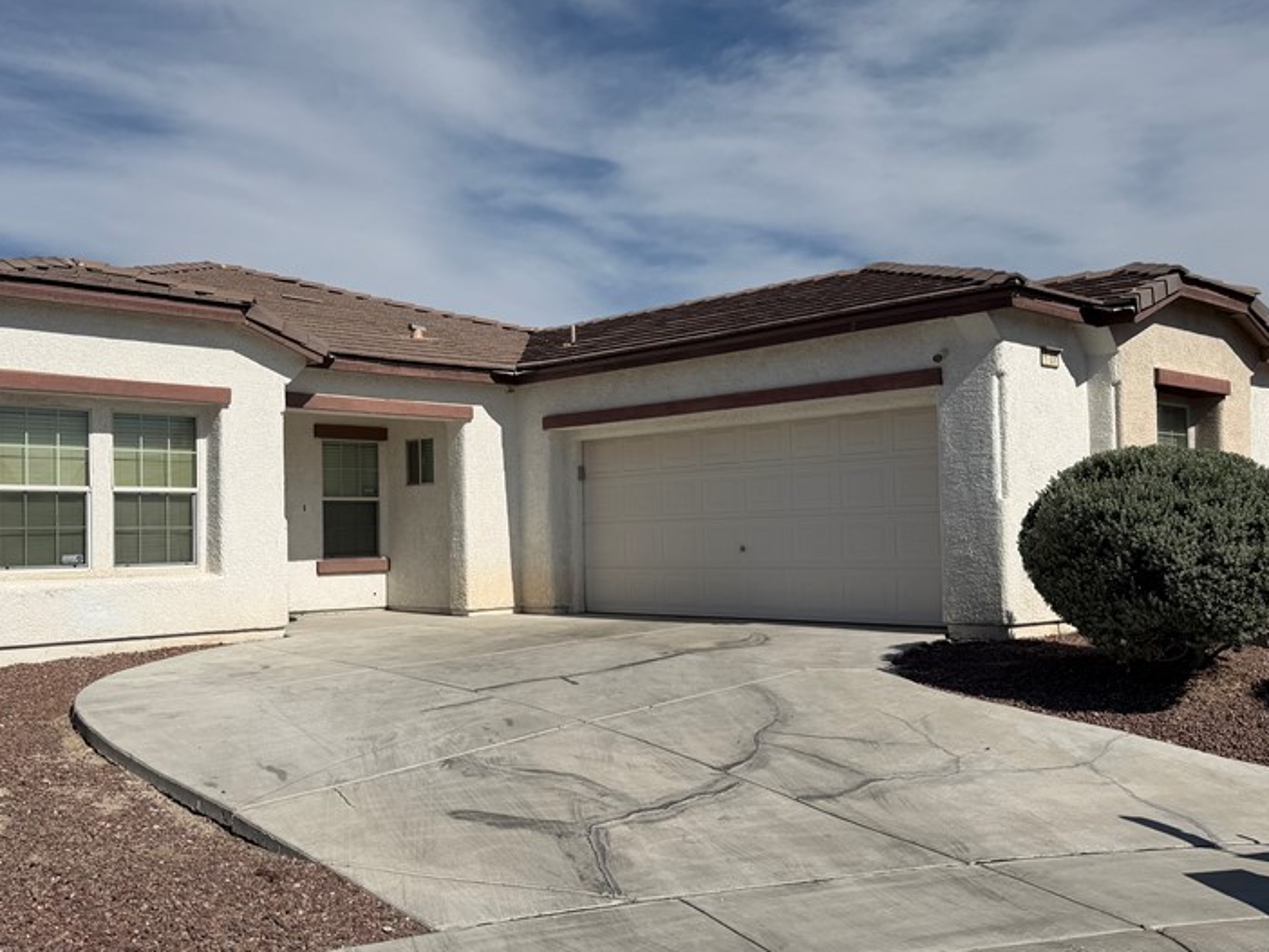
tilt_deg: +1.2
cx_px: 522
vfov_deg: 40.7
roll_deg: +1.1
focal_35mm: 35
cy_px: 497
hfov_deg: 52.3
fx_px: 1284
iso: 80
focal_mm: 6.76
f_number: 1.78
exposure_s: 1/14286
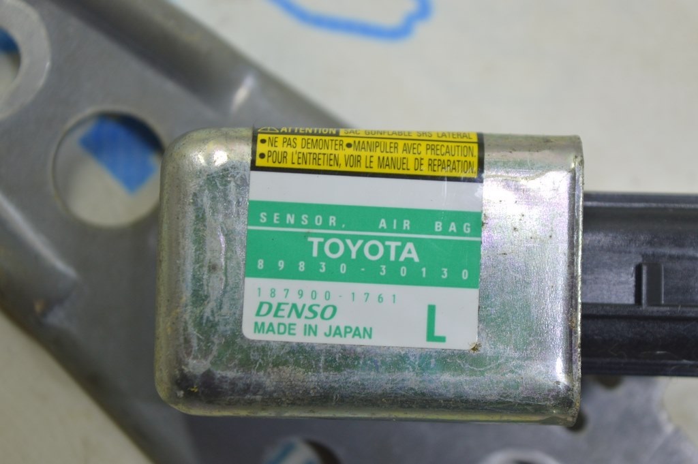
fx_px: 1598
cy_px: 232
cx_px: 349
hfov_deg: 24.6
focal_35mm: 82
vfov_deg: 16.5
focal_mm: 55
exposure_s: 1/20
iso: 400
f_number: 5.6
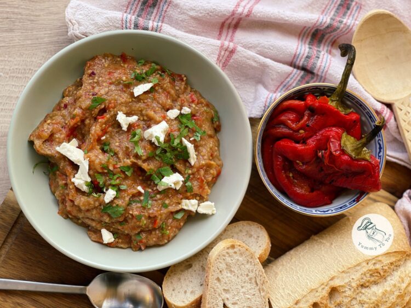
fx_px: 760
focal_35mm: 64
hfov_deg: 30.3
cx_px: 206
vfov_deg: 22.9
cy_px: 154
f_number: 2.2
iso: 25
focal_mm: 7.5
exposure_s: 1/121
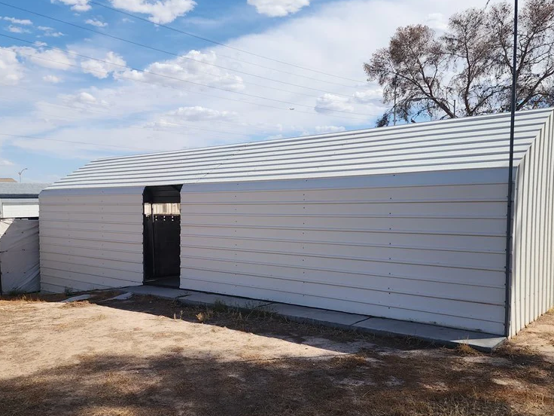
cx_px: 279
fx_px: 512
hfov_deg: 56.8
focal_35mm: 32
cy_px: 243
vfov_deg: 44.0
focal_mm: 6.4
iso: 12
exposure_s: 1/1262
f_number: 1.8
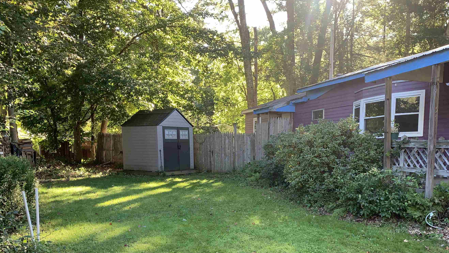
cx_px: 251
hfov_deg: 59.3
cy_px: 194
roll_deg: -0.3
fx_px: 393
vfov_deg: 34.8
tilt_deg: -6.2
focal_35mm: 33
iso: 50
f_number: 1.8
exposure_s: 1/121
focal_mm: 4.25
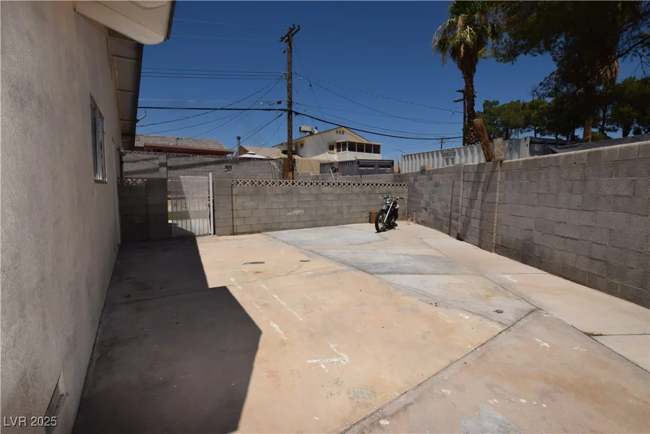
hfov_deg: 100.4
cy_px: 217
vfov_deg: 77.3
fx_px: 271
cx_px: 325
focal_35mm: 15
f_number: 14
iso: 100
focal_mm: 10
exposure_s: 1/200
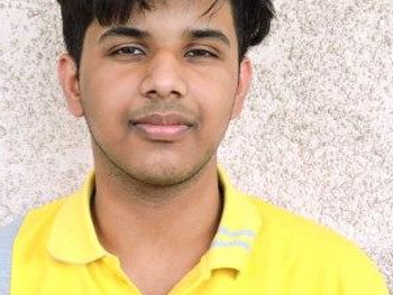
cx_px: 158
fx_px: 795
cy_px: 111
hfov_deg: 27.7
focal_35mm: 70
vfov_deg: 21.0
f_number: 3.5
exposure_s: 1/60
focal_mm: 8.4
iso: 100
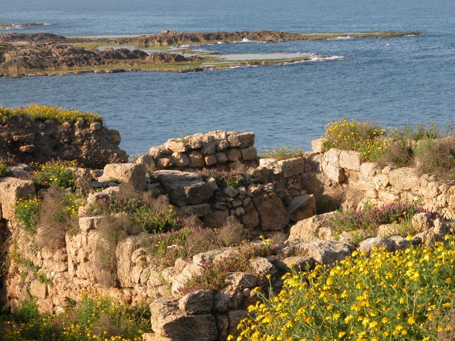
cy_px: 170
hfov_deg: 14.5
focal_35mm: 136
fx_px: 1788
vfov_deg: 10.9
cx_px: 228
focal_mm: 34.7
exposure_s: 1/192
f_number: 7.7
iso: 100
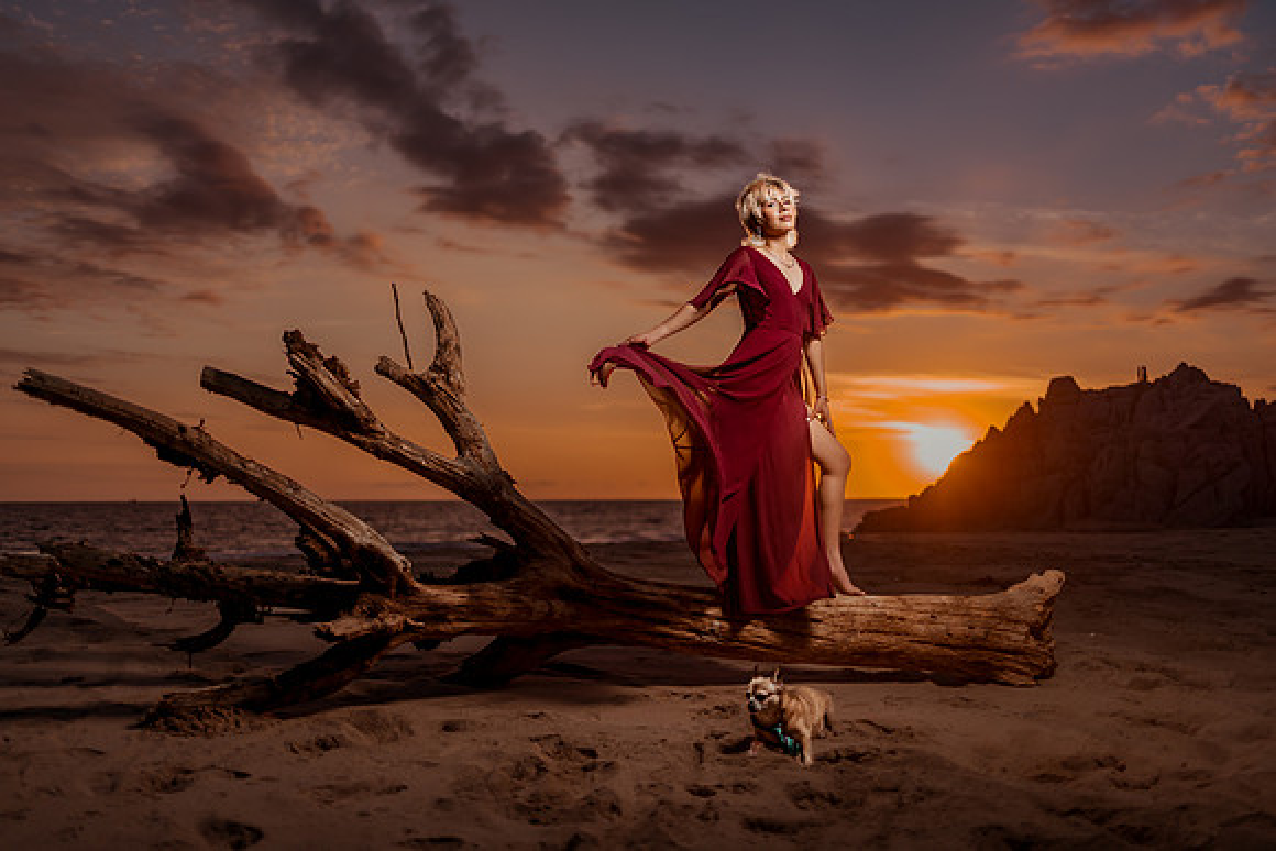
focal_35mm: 35
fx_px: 1241
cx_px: 638
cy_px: 426
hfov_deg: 54.4
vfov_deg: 37.9
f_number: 1.4
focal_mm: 35
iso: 50
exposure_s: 1/3200
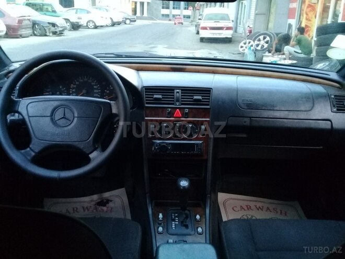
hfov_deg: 58.4
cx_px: 172
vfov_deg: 45.4
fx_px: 309
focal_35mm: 31
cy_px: 130
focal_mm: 3.3
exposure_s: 1/17
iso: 320
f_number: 2.2
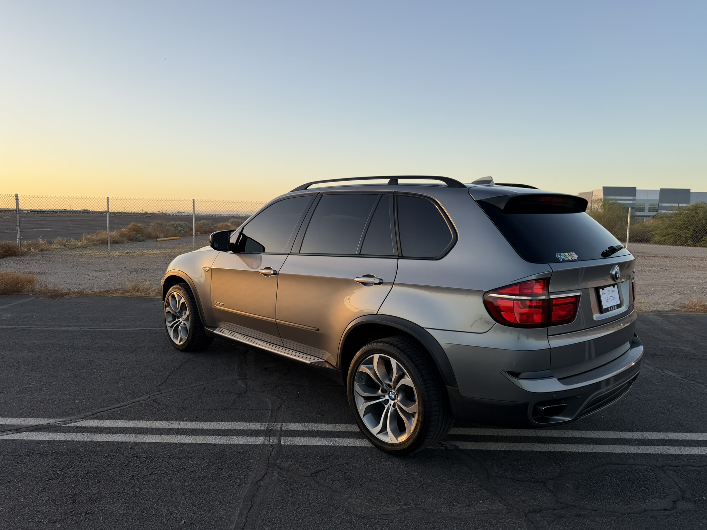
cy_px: 265
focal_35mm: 24
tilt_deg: -6.3
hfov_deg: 71.6
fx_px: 490
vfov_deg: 56.8
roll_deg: -0.5
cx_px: 354
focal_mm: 6.76
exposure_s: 1/868
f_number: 1.78
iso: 80
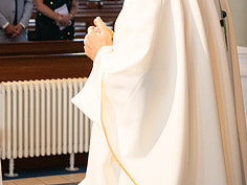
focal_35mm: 118
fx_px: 842
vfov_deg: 12.4
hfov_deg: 16.1
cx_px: -39
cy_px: 12
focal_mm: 50
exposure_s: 1/160
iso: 800
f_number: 3.5
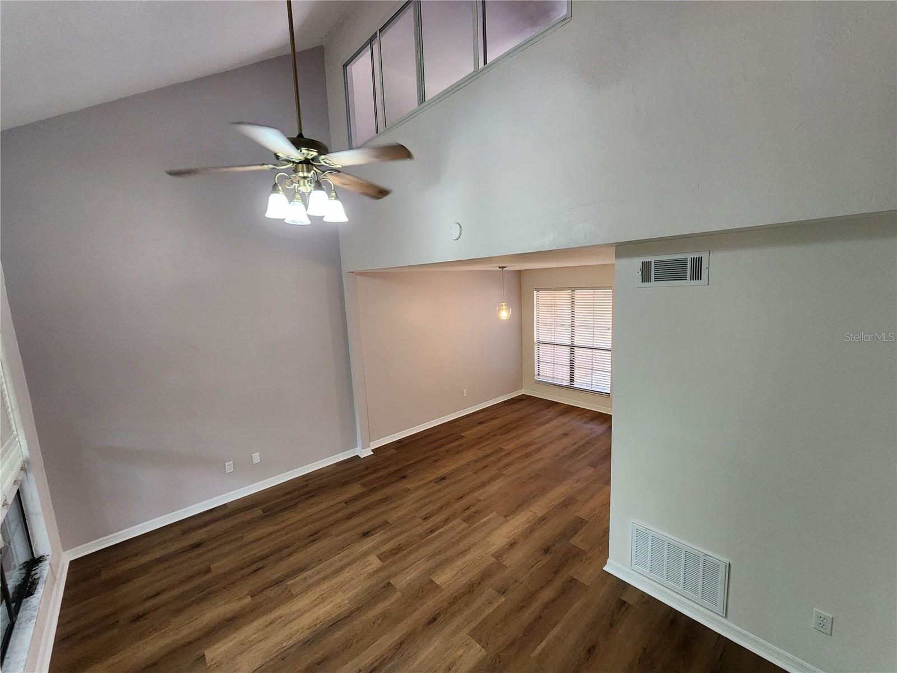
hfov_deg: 106.2
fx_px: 337
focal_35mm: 13
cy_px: 336
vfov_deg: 89.9
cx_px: 448
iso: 400
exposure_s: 1/60
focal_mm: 2.2
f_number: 2.2
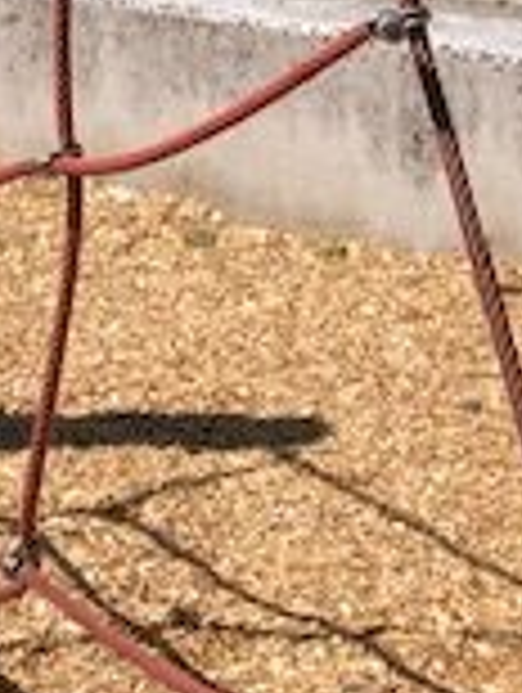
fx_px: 2326
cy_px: -252
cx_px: 122
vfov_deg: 15.9
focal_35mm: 116
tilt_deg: -2.2
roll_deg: +0.9
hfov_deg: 12.8
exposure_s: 1/2000
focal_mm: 4
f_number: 1.8
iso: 20
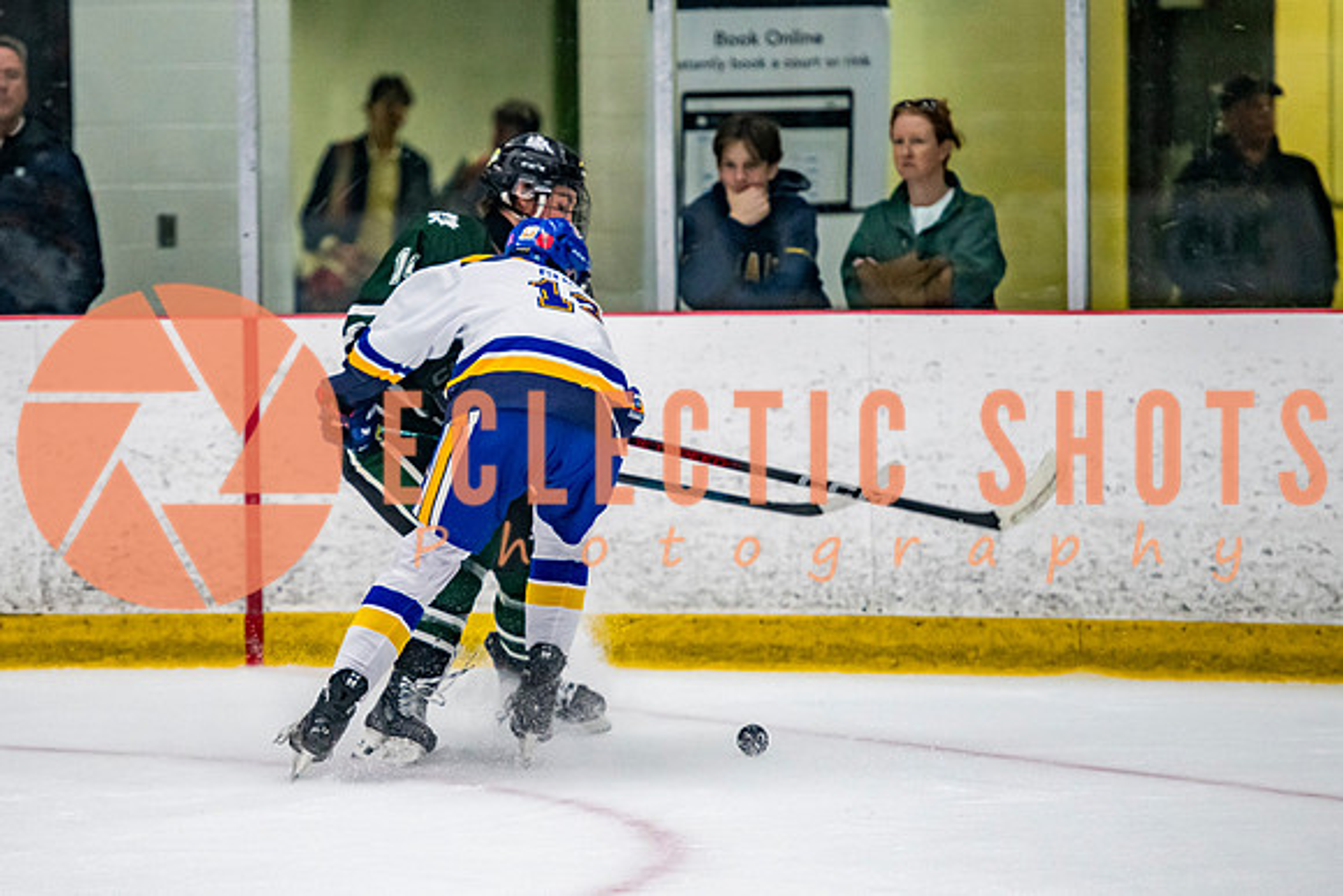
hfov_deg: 8.0
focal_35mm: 258
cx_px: 519
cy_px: 411
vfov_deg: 5.3
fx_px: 9632
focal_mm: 175
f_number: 3.2
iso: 2000
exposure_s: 1/640
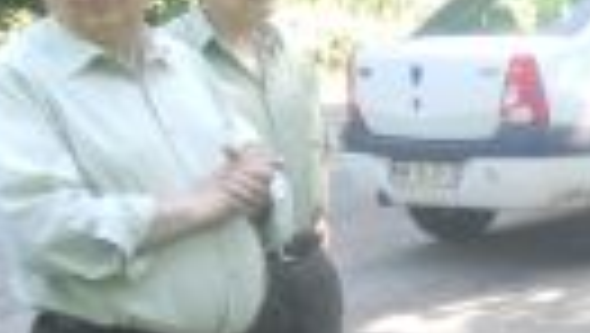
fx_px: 1754
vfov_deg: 10.7
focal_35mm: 112
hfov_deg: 16.4
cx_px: 1013
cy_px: 367
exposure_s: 1/40
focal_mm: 4.9
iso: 80
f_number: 3.2
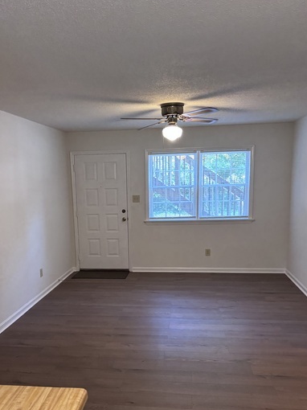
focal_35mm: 34
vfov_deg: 53.5
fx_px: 402
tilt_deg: -8.9
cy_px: 250
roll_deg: +1.4
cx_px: 137
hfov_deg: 41.7
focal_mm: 5.96
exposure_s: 1/60
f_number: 1.6
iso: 320
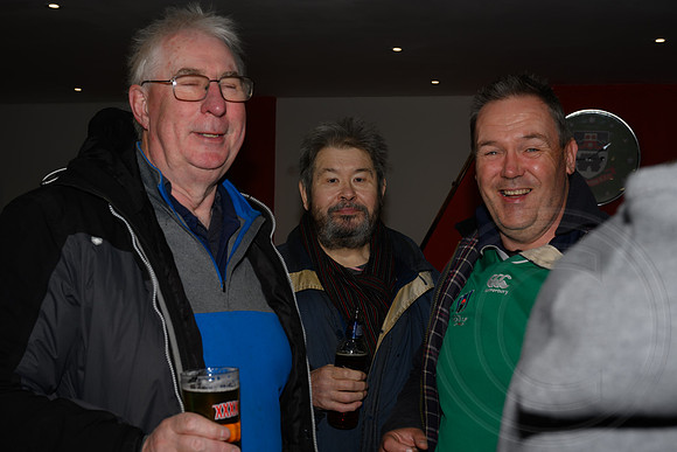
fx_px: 850
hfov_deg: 43.4
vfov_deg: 29.8
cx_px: 346
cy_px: 239
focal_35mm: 45
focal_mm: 41
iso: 64
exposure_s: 1/60
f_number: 7.1
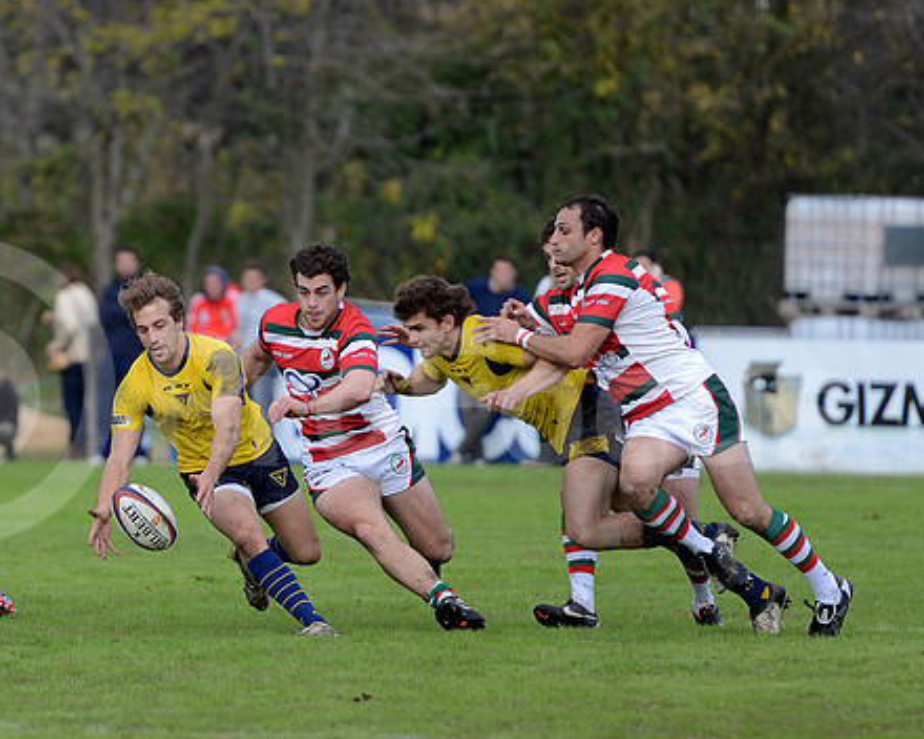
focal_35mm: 334
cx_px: 321
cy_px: 394
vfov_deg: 4.6
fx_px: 9134
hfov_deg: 5.8
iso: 400
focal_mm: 270
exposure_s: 1/640
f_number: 4
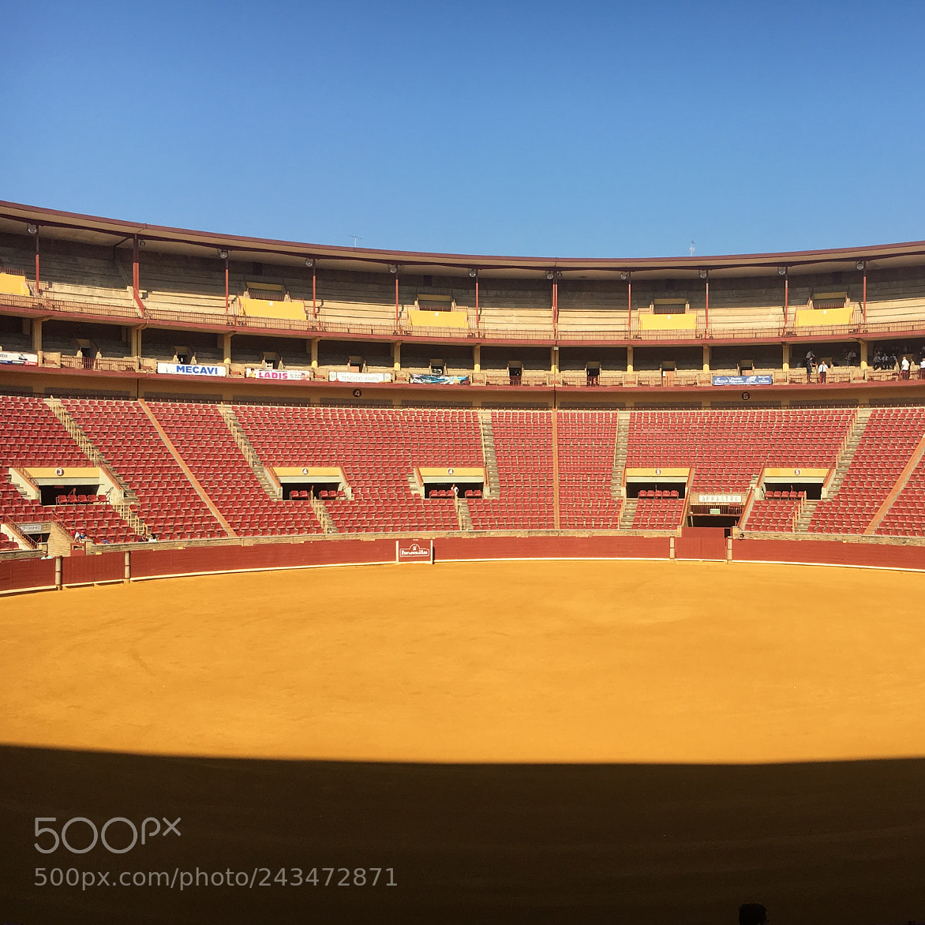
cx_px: 616
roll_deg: -0.1
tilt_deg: -0.2
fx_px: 1058
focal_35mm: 35
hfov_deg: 46.5
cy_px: 466
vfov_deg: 47.2
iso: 25
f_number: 2.2
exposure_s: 1/1508
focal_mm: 4.15
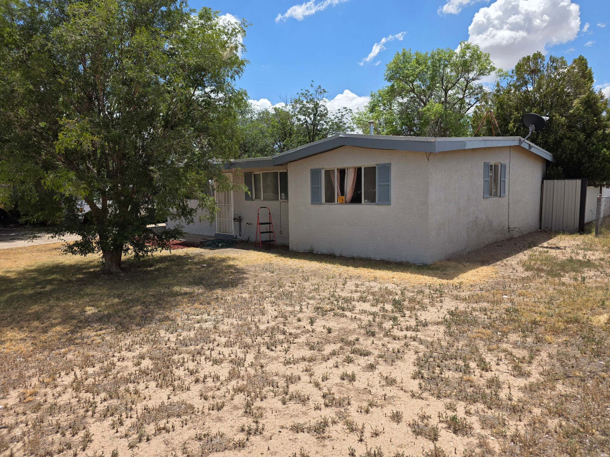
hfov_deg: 73.9
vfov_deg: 58.9
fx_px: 405
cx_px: 305
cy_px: 228
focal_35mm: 23
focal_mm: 6.3
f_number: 1.7
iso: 80
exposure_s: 1/5778
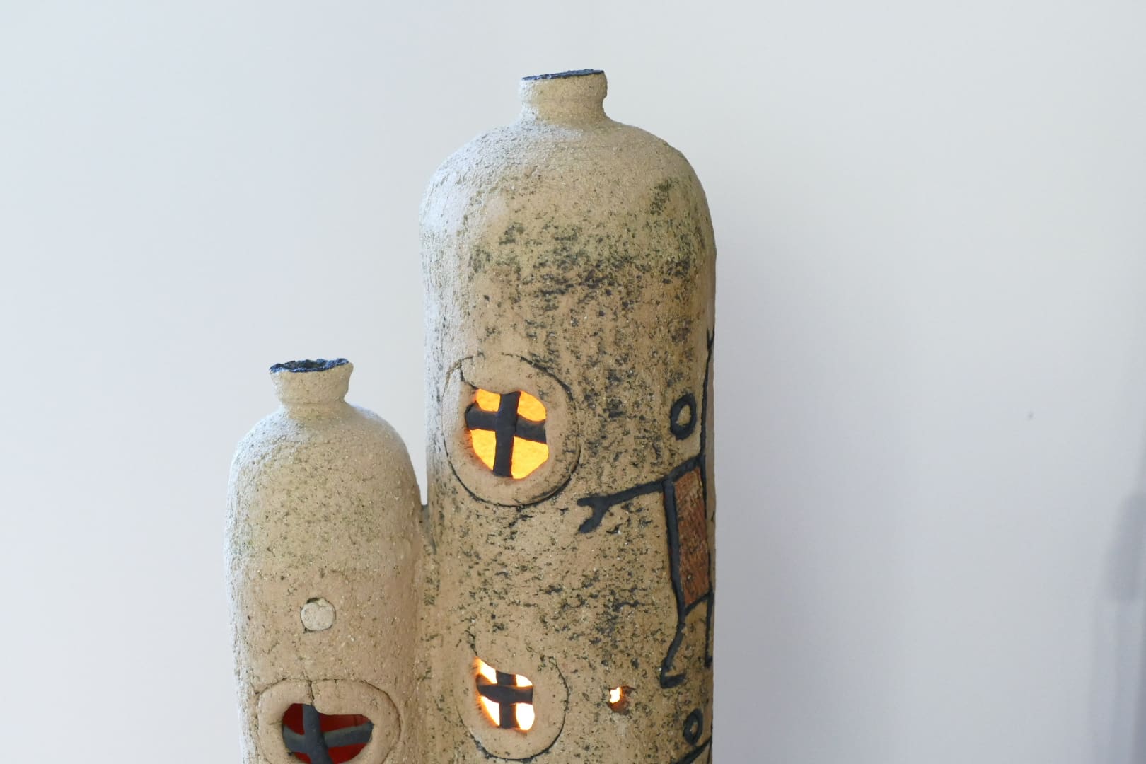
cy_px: 382
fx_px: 1814
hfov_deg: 35.1
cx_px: 573
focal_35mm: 57
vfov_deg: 23.8
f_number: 3.5
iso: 1600
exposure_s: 1/50
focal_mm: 20.62
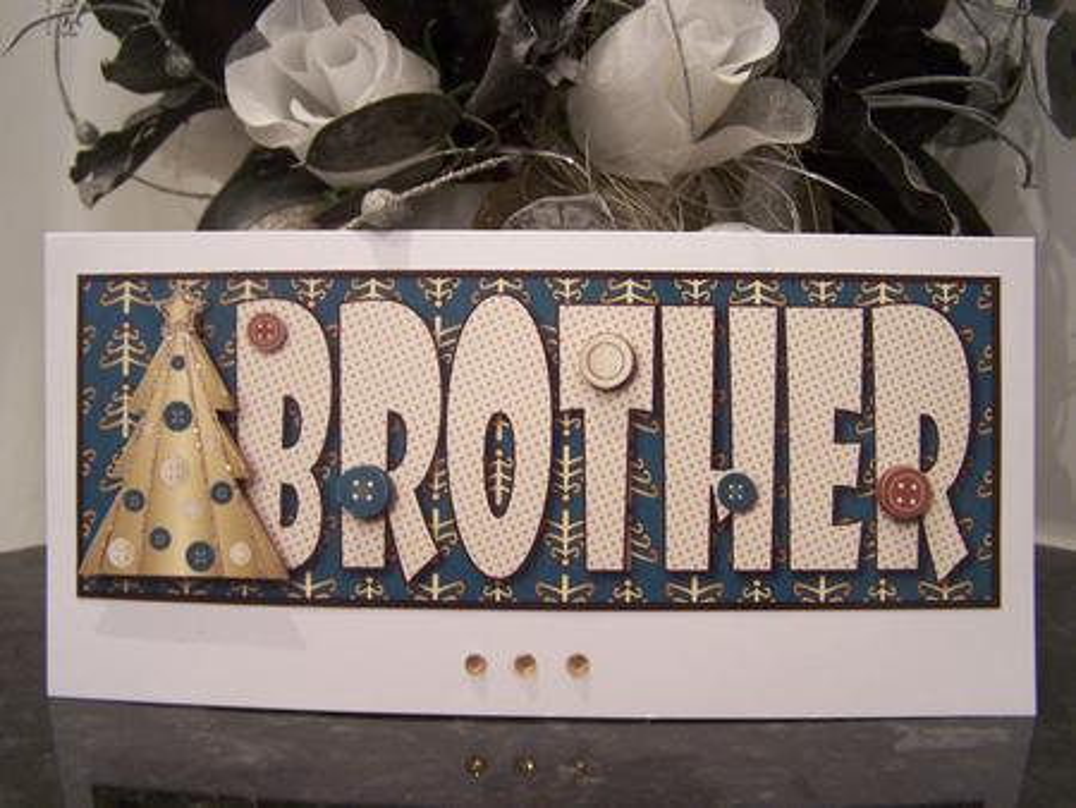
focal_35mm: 38
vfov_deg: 37.8
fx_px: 1182
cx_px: 538
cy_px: 404
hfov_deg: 49.0
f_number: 2.8
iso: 140
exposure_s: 1/10
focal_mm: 6.3
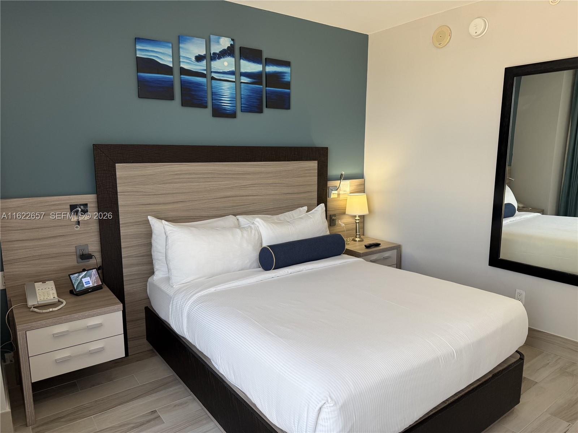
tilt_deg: -9.1
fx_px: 401
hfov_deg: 71.6
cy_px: 216
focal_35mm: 24
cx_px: 289
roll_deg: -0.1
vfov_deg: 56.8
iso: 100
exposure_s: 1/121
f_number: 1.78
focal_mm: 6.76
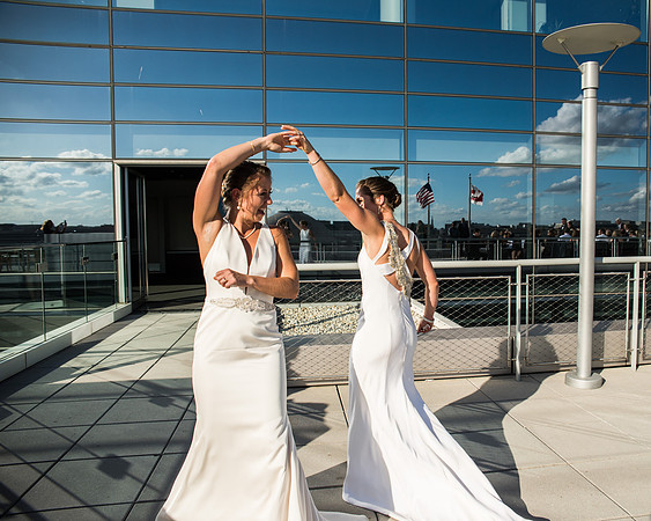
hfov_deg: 63.2
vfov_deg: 52.9
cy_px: 259
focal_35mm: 27
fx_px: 523
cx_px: 392
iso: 110
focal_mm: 24
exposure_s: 1/4000
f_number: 4
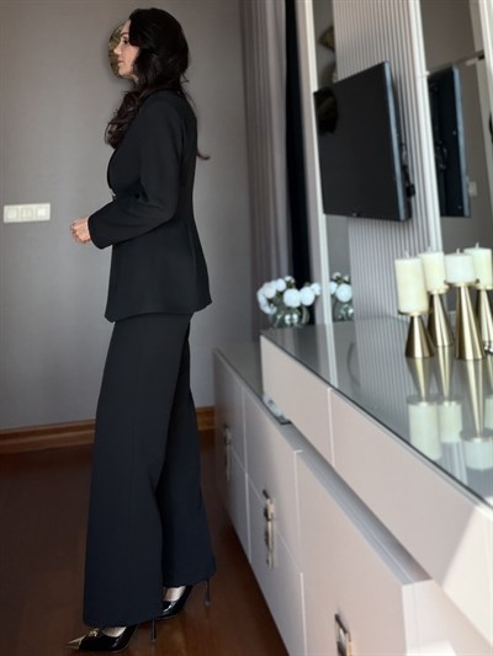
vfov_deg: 60.0
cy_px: 328
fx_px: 569
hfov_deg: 46.8
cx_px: 246
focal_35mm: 30
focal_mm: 2.71
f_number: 1.9
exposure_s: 1/221
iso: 64
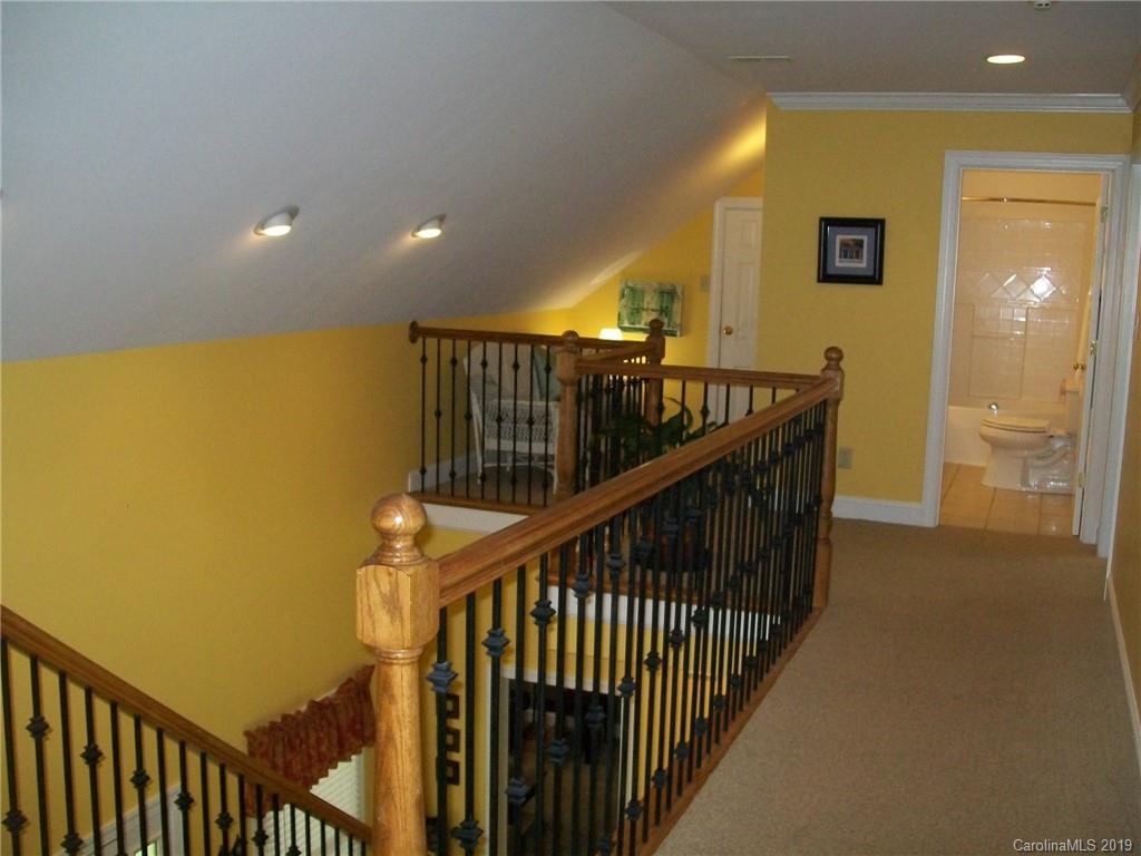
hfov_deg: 51.4
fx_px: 1187
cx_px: 570
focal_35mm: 36
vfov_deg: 39.7
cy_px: 428
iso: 160
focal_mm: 6
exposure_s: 1/60
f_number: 2.7
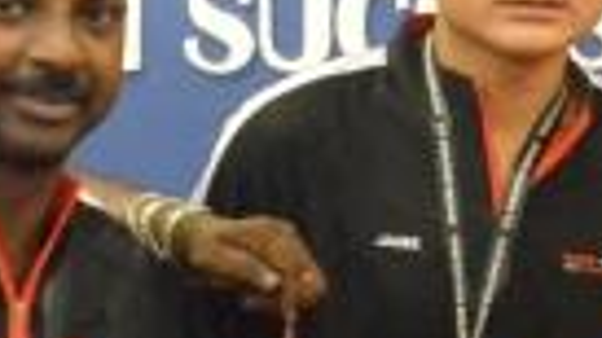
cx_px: 1019
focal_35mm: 234
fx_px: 3735
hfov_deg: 8.9
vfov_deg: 5.1
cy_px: 492
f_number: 3.8
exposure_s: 1/160
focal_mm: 20
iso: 6400
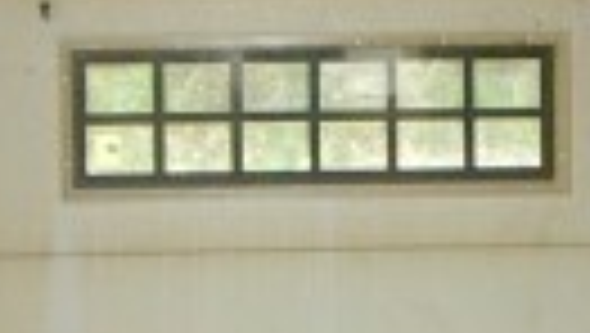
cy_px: 189
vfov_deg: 6.0
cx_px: 739
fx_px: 3163
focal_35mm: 202
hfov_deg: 10.5
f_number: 2.7
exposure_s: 1/60
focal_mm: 6.2
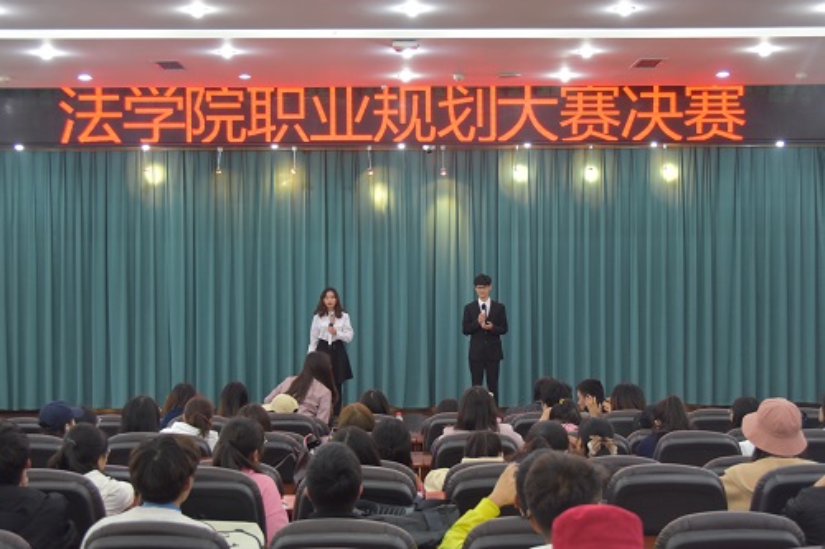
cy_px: 274
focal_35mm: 60
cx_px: 412
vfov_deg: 22.6
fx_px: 1374
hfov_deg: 33.4
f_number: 5.6
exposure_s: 1/40
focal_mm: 40
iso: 800
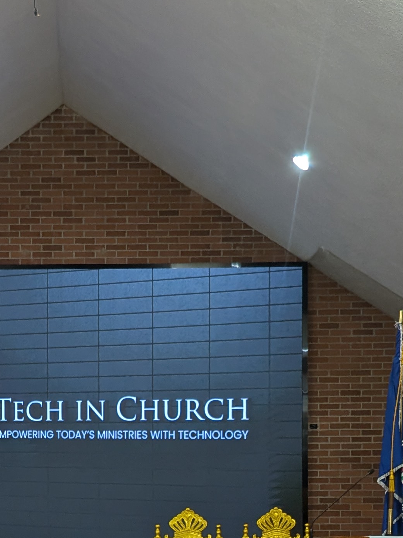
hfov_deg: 21.1
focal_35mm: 69
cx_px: 85
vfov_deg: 26.7
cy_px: 537
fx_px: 1071
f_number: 1.7
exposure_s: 1/120
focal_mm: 4.53
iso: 230
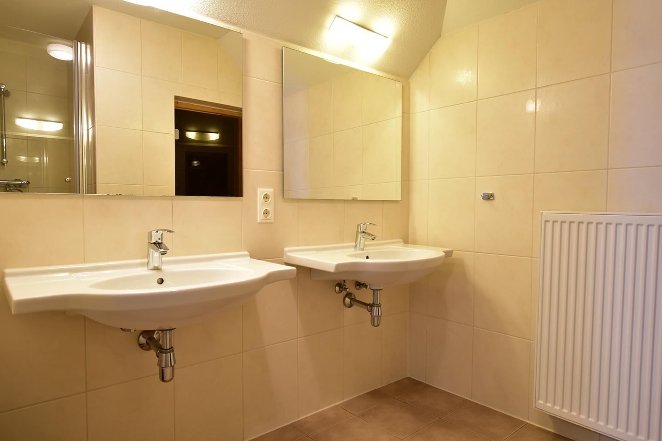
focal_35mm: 22
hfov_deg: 78.6
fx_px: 404
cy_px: 223
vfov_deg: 57.2
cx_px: 327
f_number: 5
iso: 100
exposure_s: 1/2
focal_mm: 14
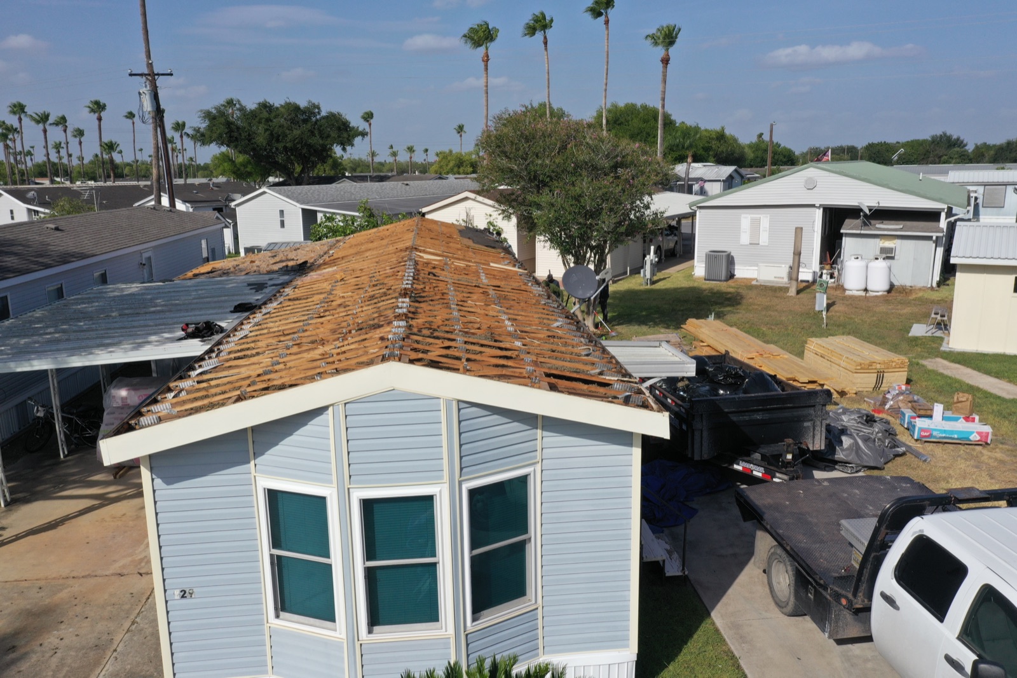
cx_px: 508
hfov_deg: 65.5
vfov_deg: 46.4
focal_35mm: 28
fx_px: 791
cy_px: 339
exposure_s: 1/640
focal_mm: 10.26
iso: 100
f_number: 6.3
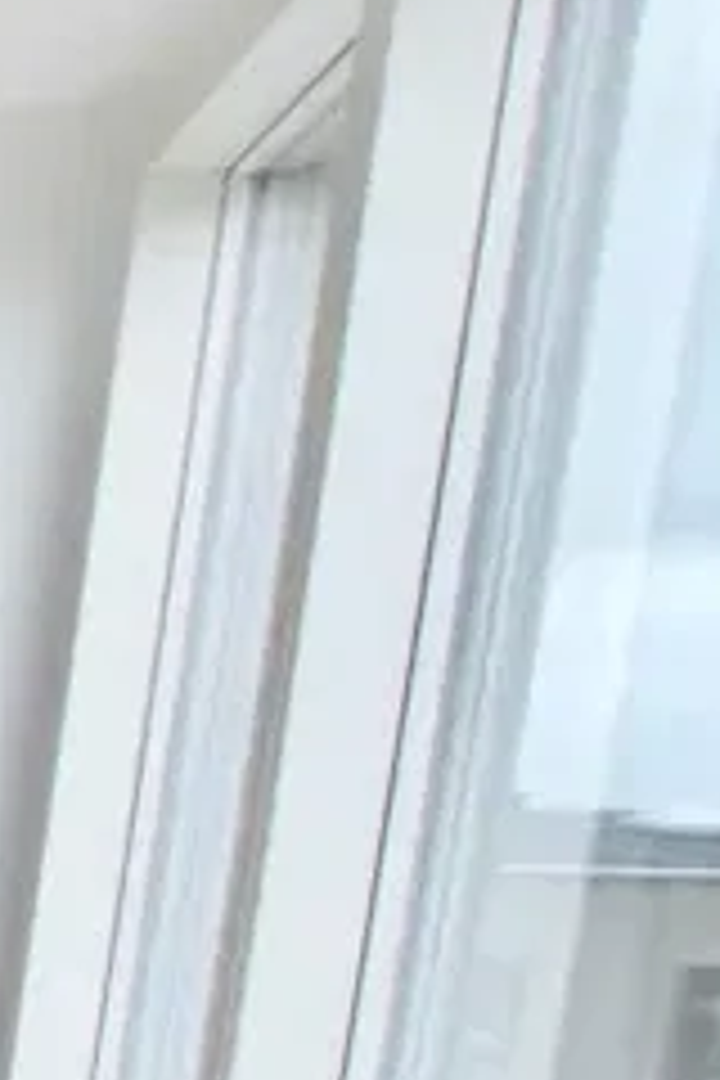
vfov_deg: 18.5
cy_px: 1537
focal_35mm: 100
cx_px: -2480
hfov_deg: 7.3
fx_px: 3000
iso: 400
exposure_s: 1/60
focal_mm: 10
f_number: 8
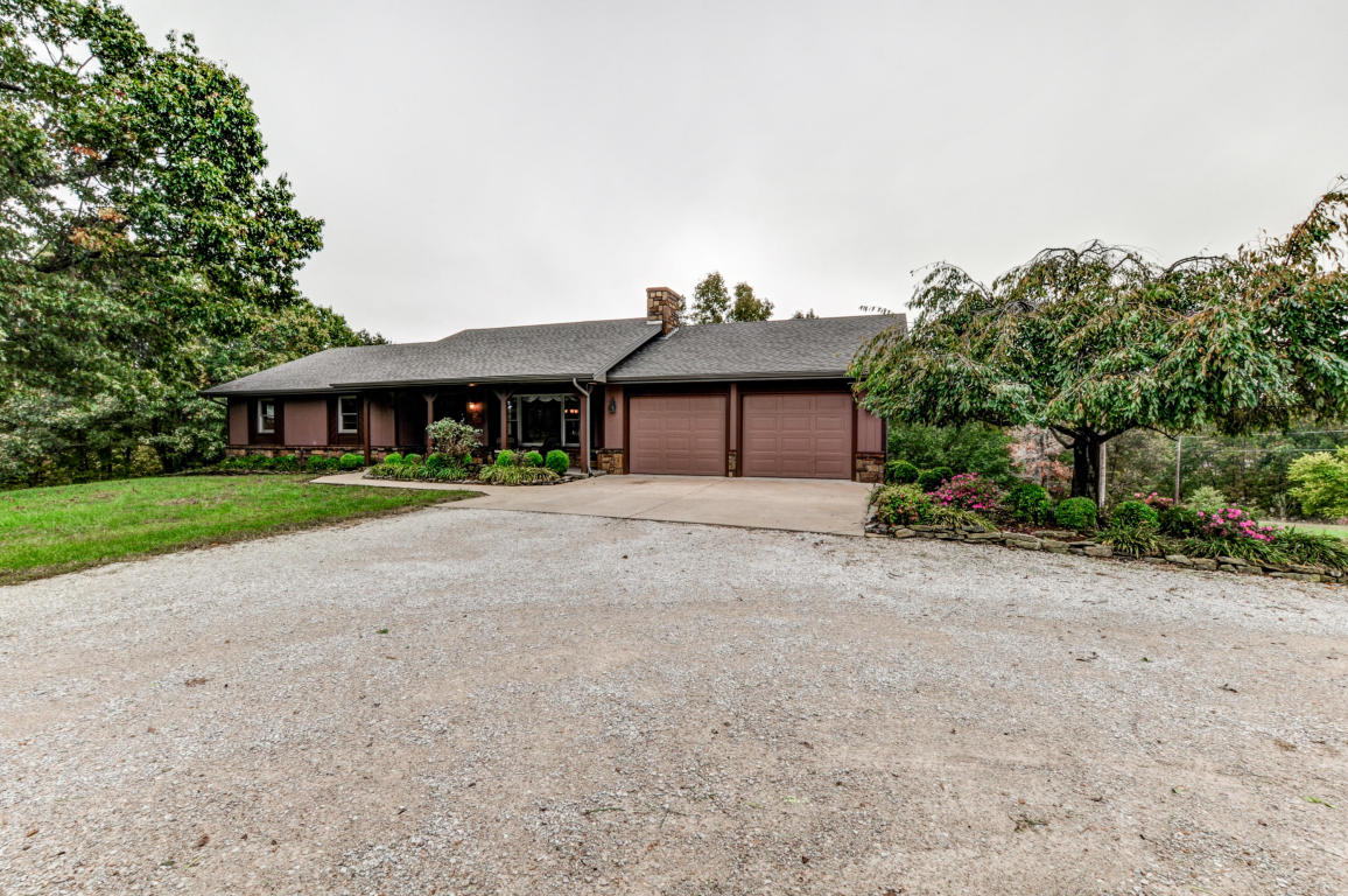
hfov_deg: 100.5
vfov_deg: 77.2
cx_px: 674
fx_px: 561
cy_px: 448
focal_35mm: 15
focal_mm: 10
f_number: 16
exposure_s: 1/30
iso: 100
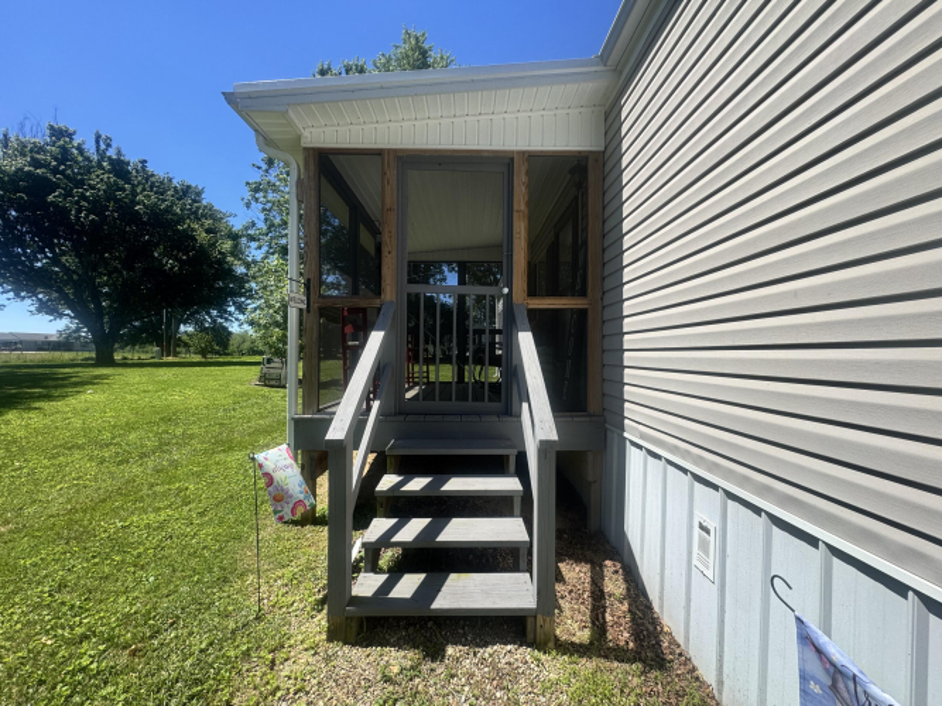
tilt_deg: +0.2
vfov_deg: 85.7
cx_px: 471
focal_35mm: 14
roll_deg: -0.2
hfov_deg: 102.1
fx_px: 381
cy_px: 353
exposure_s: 1/879
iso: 40
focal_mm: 2.22
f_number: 2.2
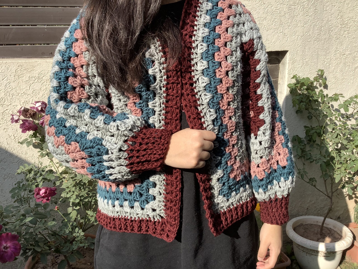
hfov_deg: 58.4
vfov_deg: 45.4
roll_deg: +1.4
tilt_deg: -18.2
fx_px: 321
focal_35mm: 31
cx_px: 179
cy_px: 134
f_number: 2.4
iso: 25
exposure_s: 1/721
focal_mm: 3.3
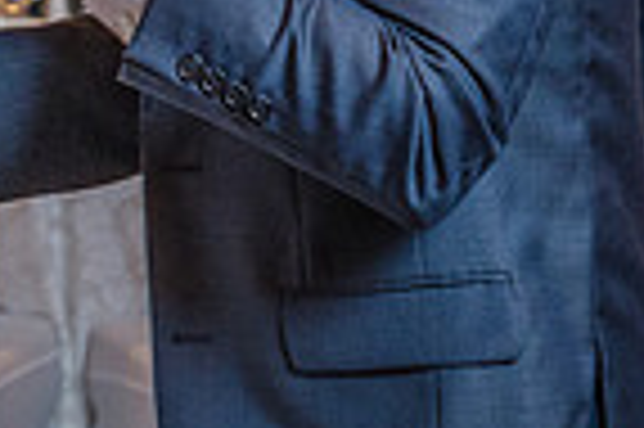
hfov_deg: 8.7
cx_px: 94
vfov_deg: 5.7
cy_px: -471
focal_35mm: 235
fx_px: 4199
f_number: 4
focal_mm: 48
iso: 2000
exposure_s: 1/100
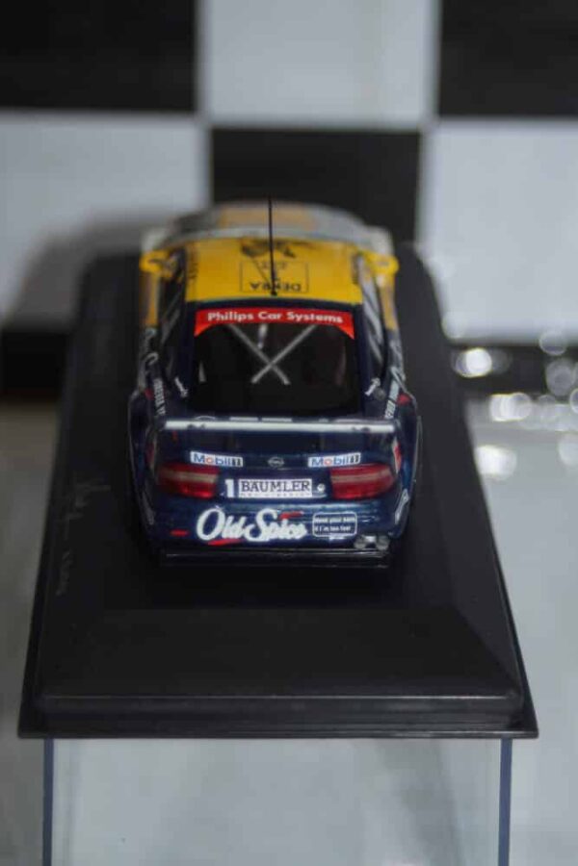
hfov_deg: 15.2
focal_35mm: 90
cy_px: 433
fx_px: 2167
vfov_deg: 22.6
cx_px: 289
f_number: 5.6
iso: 200
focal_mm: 60
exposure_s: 1/60
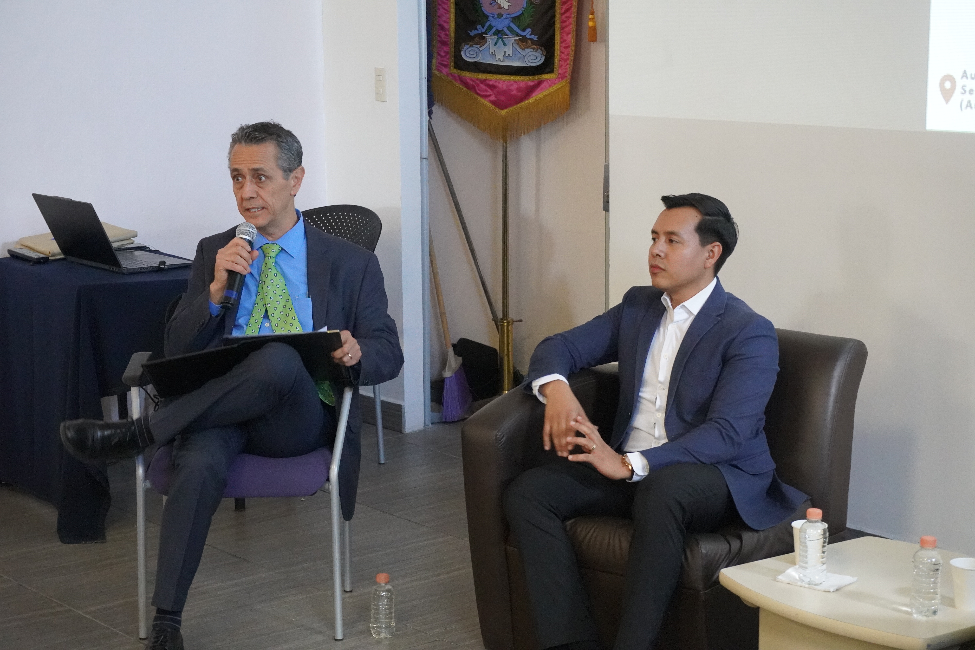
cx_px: 488
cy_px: 325
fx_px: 2031
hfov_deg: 27.0
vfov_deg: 18.2
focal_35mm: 75
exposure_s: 1/60
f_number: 5.6
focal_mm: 50
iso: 6400
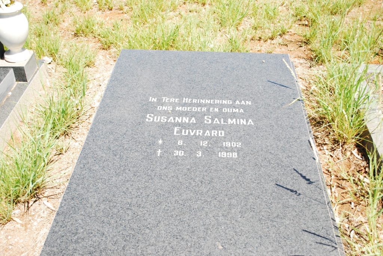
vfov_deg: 30.9
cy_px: 128
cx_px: 192
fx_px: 463
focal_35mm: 44
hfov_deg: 44.9
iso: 1600
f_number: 4.8
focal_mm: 29
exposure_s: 1/4000
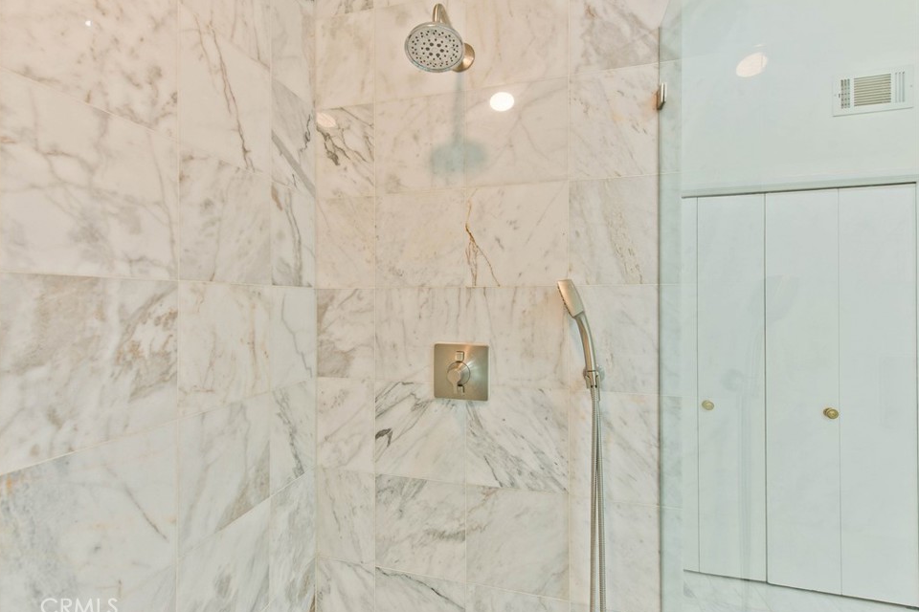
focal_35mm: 16
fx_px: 408
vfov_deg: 73.7
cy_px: 294
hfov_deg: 96.6
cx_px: 430
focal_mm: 15
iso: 400
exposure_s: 1/30
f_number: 7.1
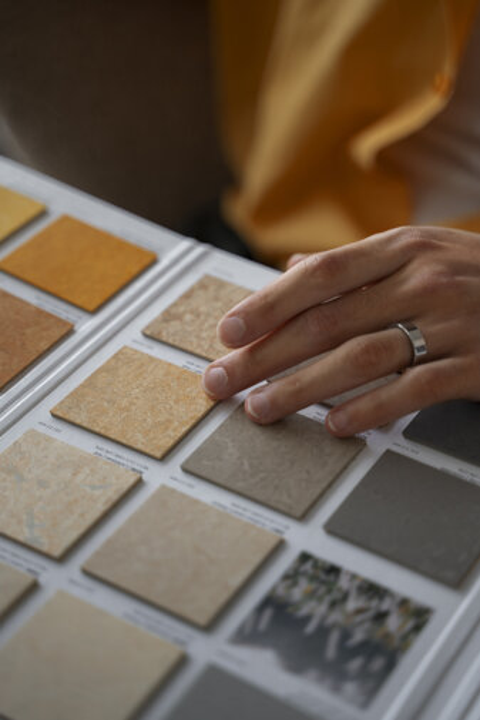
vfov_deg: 27.0
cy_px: 360
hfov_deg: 18.2
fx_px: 1499
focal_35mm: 75
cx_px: 240
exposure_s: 1/250
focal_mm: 75
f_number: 2.8
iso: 800
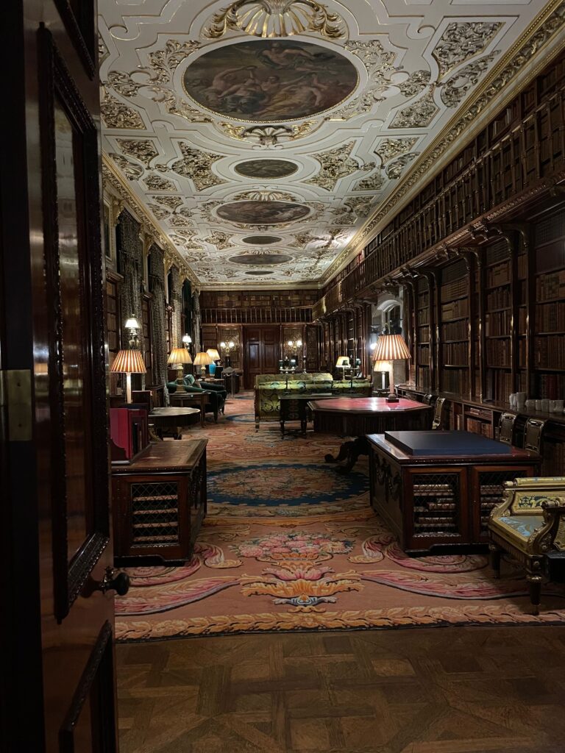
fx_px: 566
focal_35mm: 26
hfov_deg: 53.1
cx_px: 282
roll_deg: +1.1
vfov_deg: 67.3
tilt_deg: -1.6
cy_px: 376
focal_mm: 4.2
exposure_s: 1/25
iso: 1000
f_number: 1.6
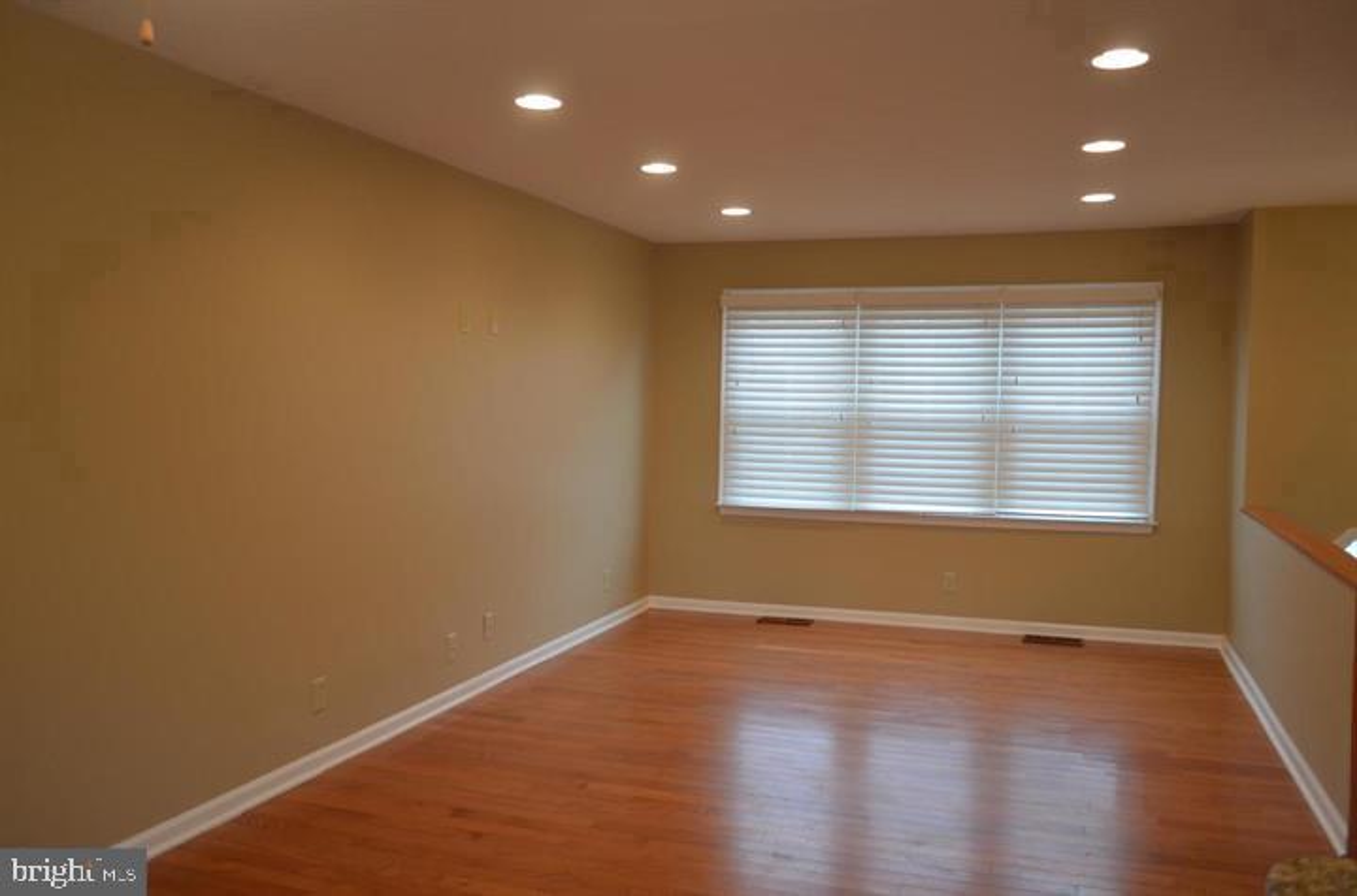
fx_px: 1128
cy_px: 448
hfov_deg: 62.1
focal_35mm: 30
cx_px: 678
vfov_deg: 43.4
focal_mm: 20
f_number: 4
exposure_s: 1/60
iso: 500
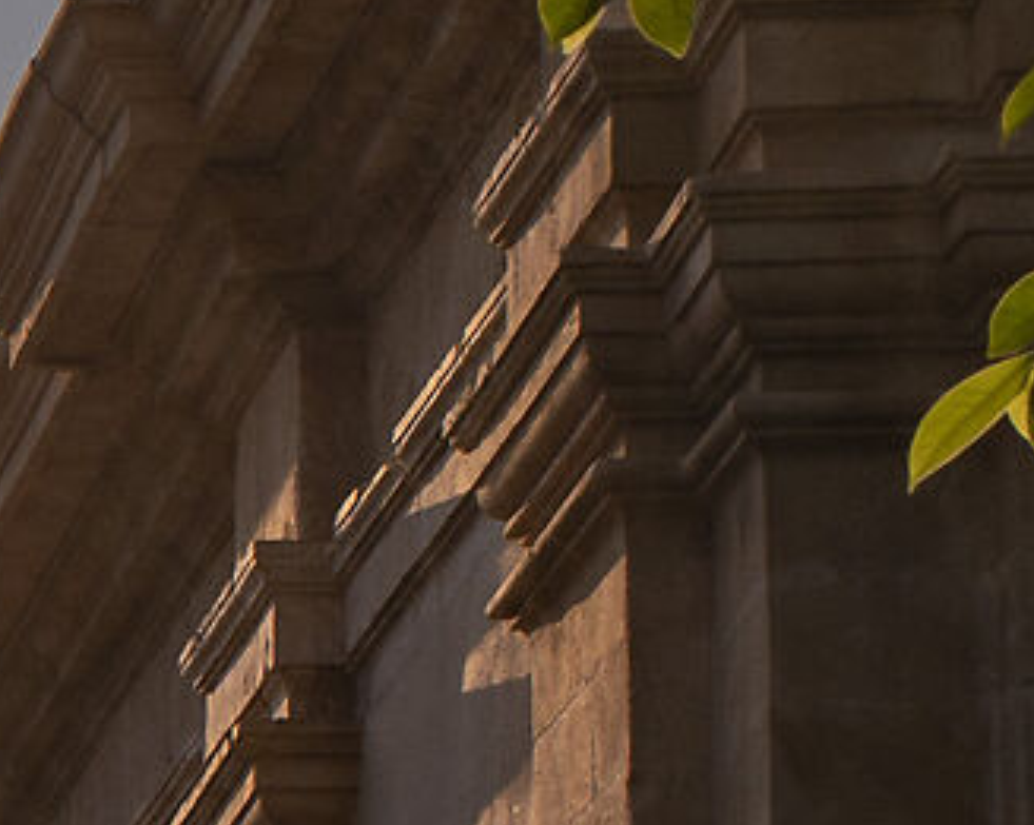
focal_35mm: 248
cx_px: -1818
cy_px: 1908
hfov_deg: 7.1
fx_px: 7583
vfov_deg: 6.0
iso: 100
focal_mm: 36
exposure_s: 1/400
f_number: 9
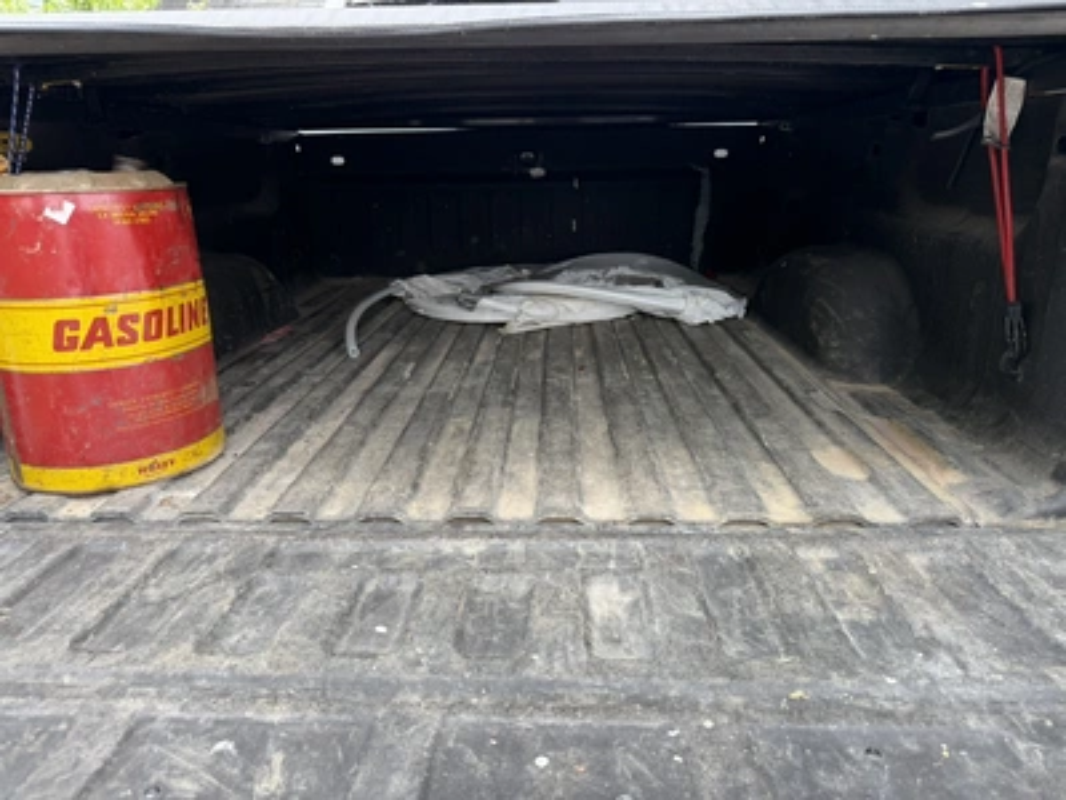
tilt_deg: -15.1
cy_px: 400
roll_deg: +2.1
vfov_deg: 56.8
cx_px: 533
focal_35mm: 24
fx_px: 739
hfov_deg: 71.6
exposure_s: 1/637
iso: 100
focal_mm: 6.76
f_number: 1.78
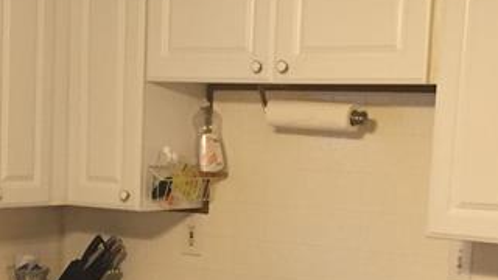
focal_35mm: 101
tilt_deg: -11.8
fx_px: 1334
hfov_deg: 21.0
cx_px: 123
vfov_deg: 11.6
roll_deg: -2.8
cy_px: 375
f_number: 2.2
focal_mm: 4.15
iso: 160
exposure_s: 1/30
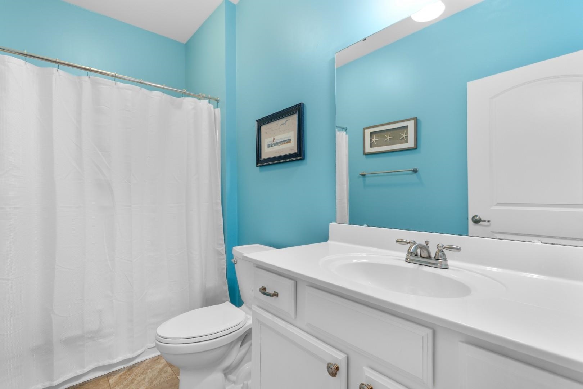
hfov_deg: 96.7
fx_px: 259
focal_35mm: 16
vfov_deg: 73.7
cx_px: 292
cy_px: 194
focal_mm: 11
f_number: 4.8
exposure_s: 1/10
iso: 100
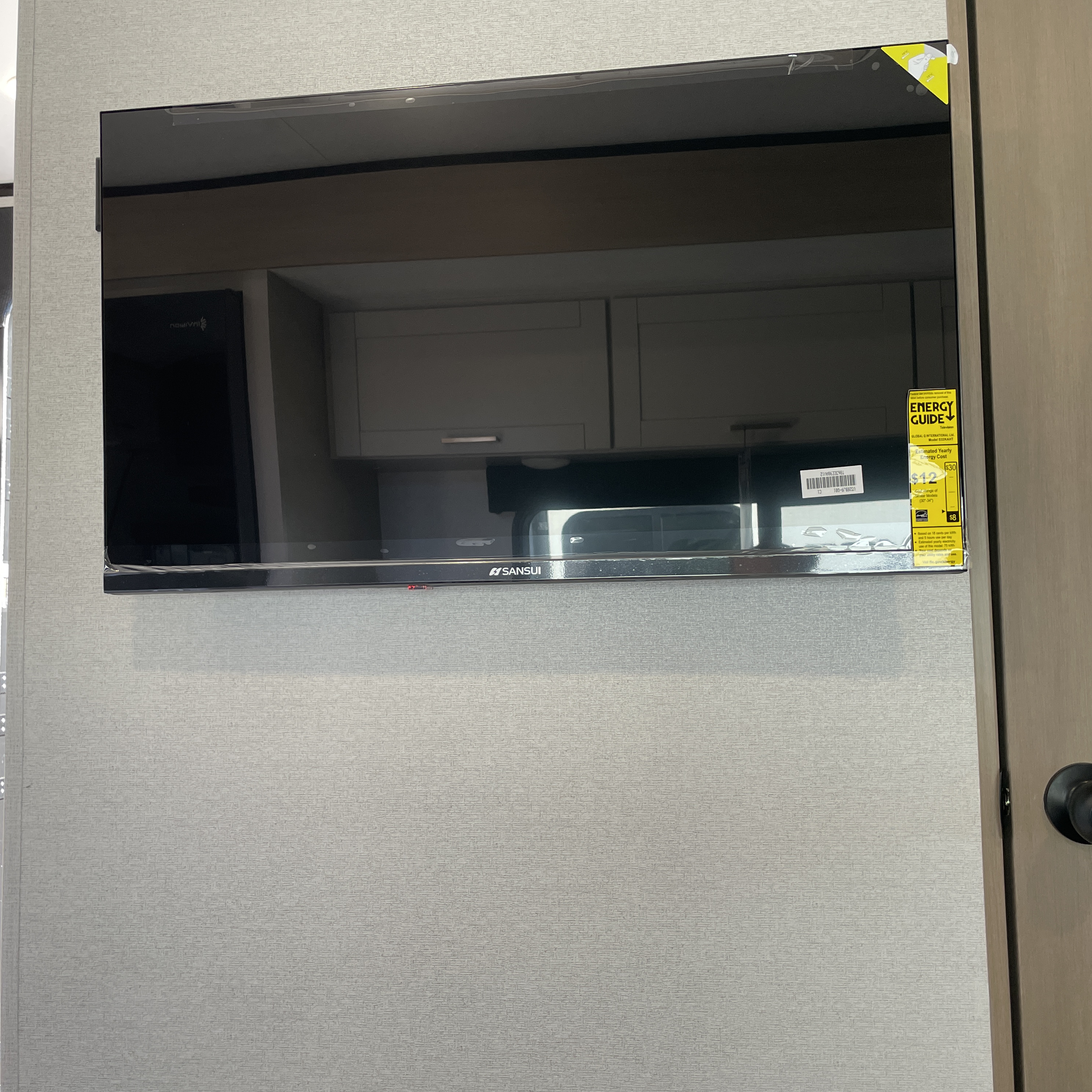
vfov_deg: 52.5
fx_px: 1106
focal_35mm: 31
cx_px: 586
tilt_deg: +4.4
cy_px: 552
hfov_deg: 52.5
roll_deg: +0.7
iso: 100
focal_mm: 4.2
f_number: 1.6
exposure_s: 1/121
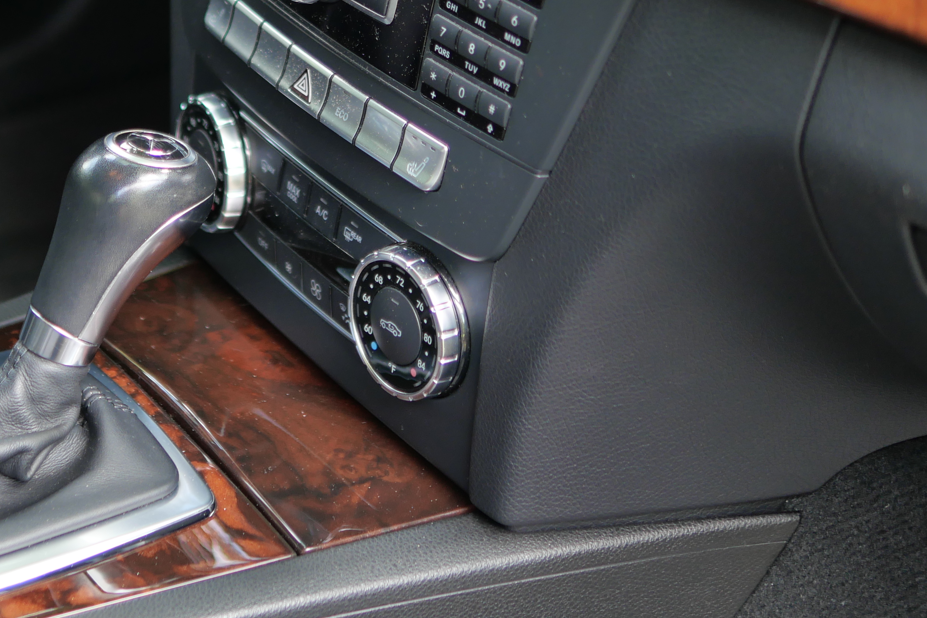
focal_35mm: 100
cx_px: 259
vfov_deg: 13.5
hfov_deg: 20.3
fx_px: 2575
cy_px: -15
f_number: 1.4
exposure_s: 1/125
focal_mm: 25
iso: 200
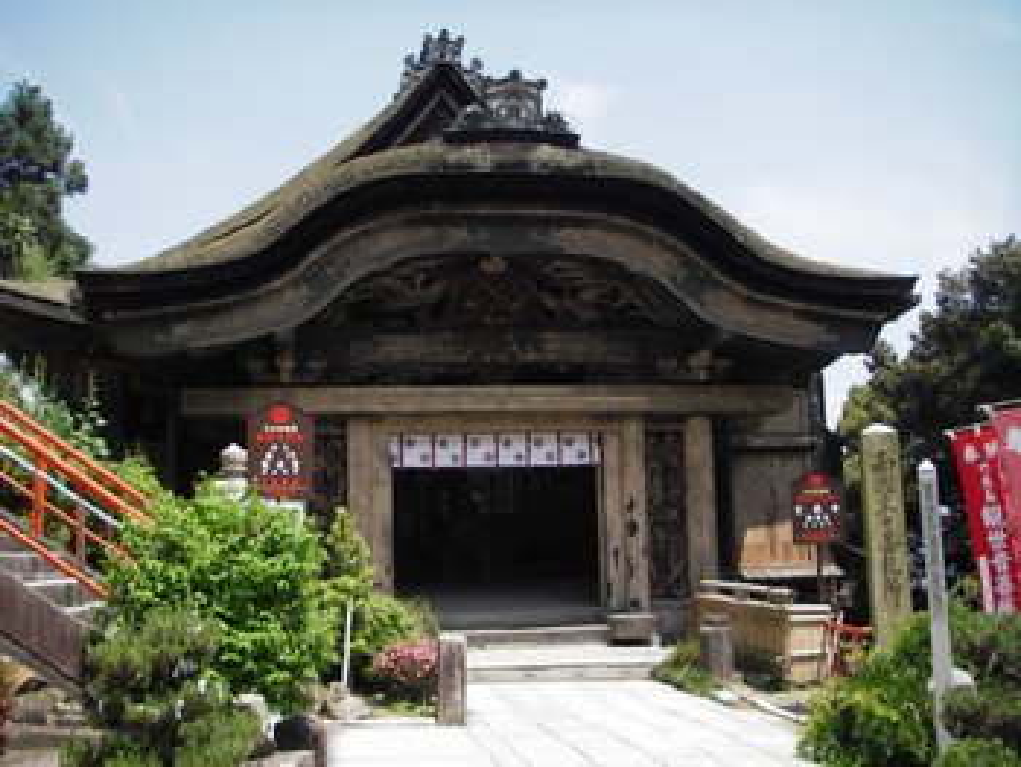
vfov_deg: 37.8
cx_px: 510
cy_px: 384
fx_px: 1122
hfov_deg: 48.9
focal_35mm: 38
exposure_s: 1/320
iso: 50
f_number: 3.3
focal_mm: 6.3
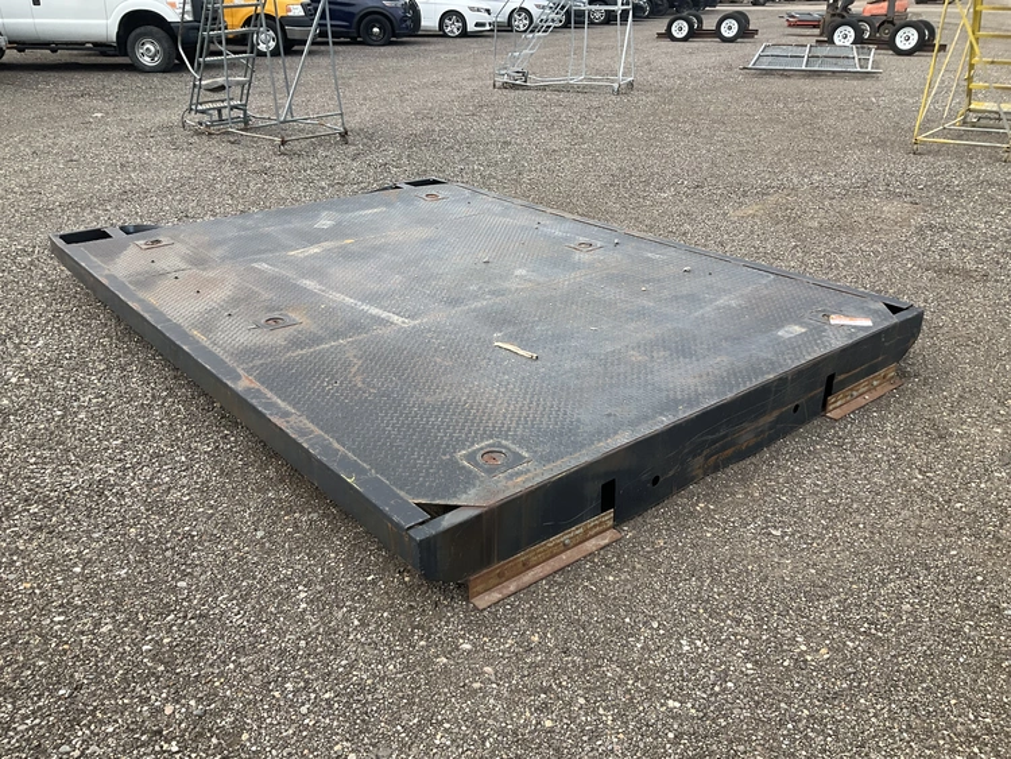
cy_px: 380
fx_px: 847
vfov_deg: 48.3
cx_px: 506
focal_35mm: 29
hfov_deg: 61.6
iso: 25
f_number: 1.8
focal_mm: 3
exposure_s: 1/997
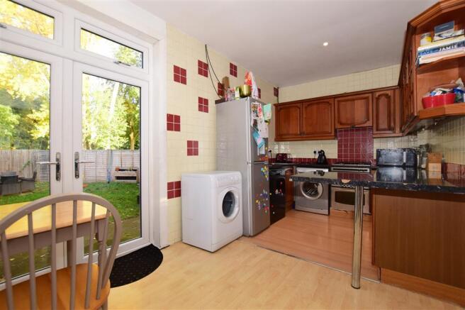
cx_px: 232
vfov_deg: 77.3
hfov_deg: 100.4
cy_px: 155
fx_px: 194
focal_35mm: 15
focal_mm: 10
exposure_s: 1/50
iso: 400
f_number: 7.1
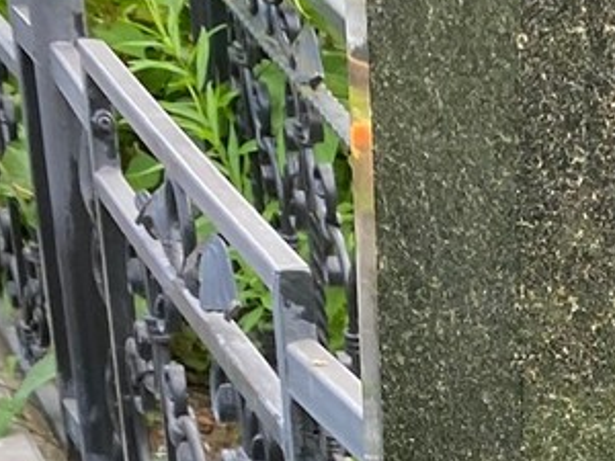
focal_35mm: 125
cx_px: 1203
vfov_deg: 10.7
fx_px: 2221
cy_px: 979
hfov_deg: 13.6
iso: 32
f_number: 1.8
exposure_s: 1/122
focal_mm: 4.25
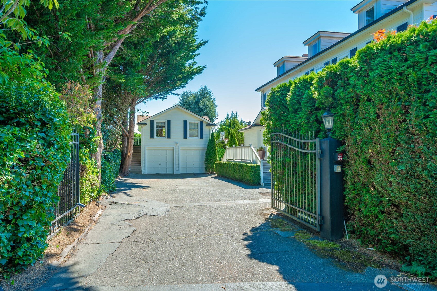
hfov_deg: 78.6
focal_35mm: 22
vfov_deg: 57.2
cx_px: 218
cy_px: 146
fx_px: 267
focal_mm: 22
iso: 100
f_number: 7.1
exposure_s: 1/80
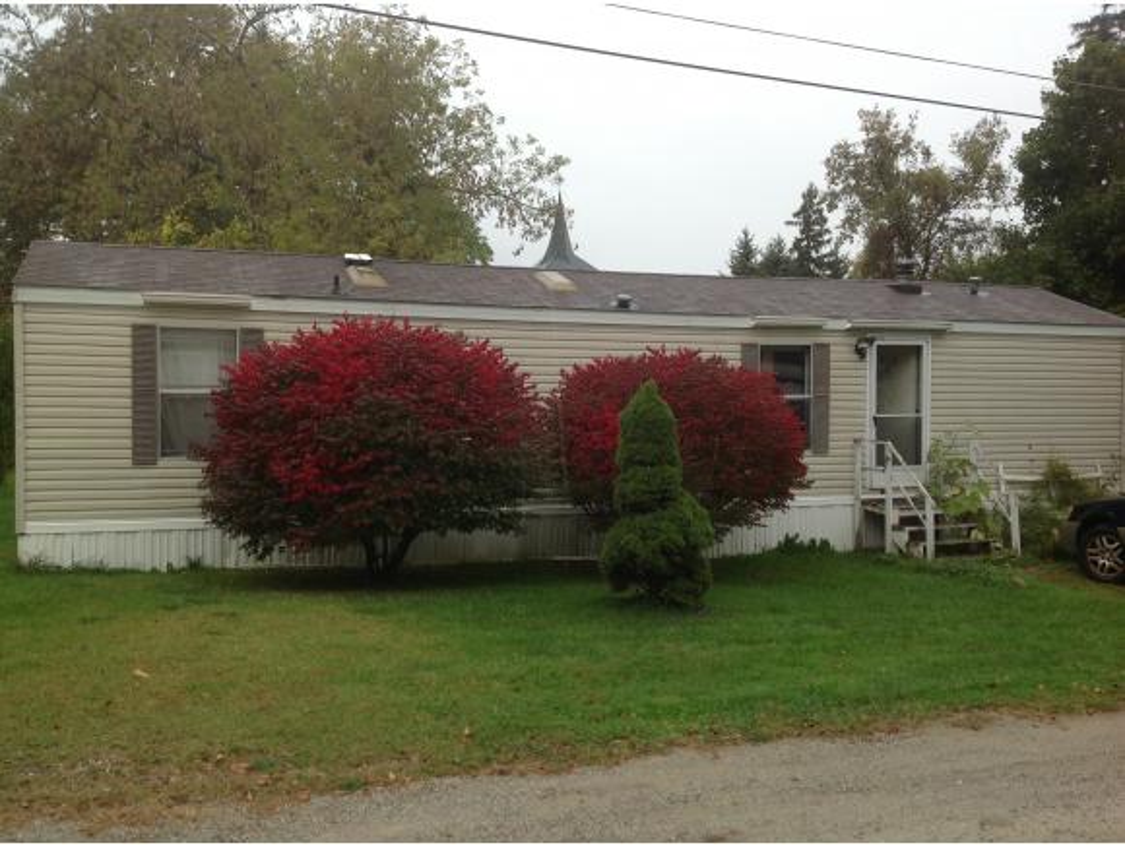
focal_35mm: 35
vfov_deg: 40.8
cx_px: 562
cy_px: 422
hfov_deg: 52.6
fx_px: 1138
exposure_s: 1/256
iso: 50
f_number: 2.4
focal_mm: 4.28
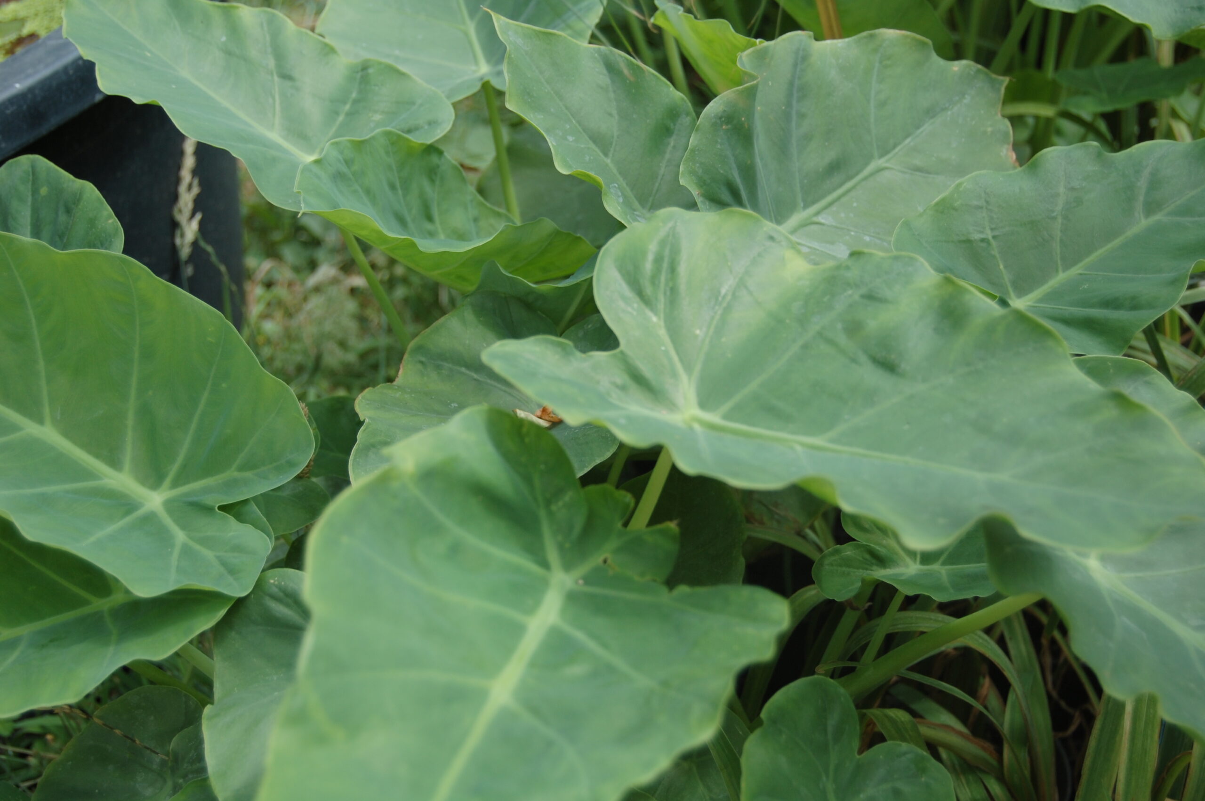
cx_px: 602
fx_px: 1906
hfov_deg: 35.1
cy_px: 400
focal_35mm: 57
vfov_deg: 23.7
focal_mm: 38
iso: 250
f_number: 5
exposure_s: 1/500
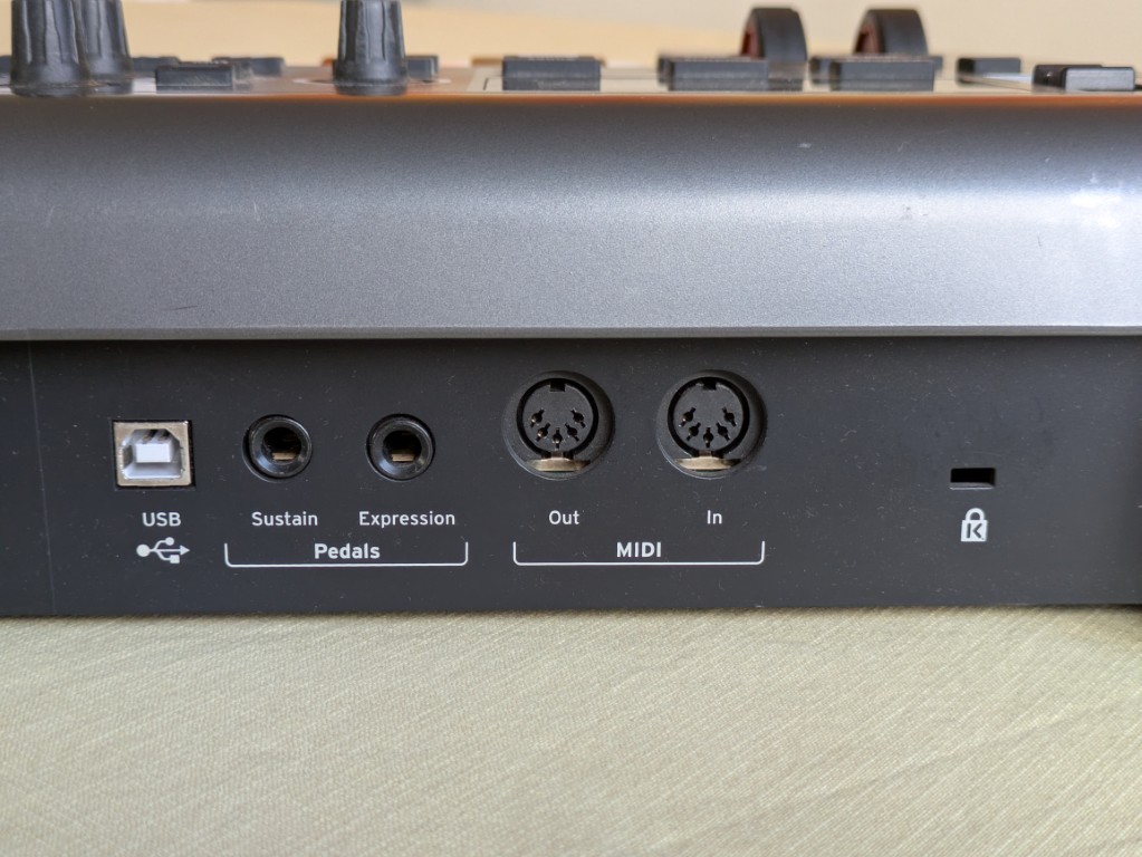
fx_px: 1683
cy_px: 428
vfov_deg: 28.6
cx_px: 571
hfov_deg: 37.5
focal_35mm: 51
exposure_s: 1/100
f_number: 1.89
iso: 156
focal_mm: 5.43
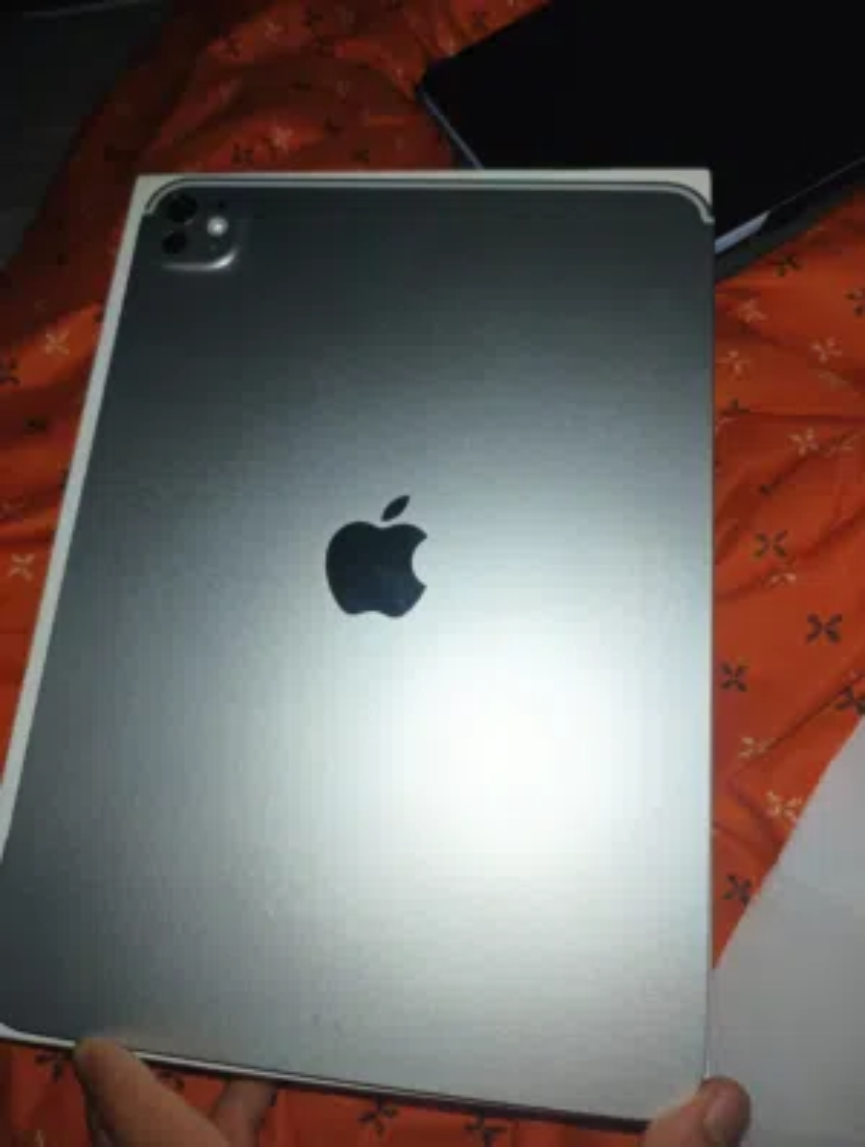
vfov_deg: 73.8
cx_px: 432
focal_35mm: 23
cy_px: 574
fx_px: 764
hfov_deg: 59.0
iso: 320
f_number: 1.69
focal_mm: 6.06
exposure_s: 1/50
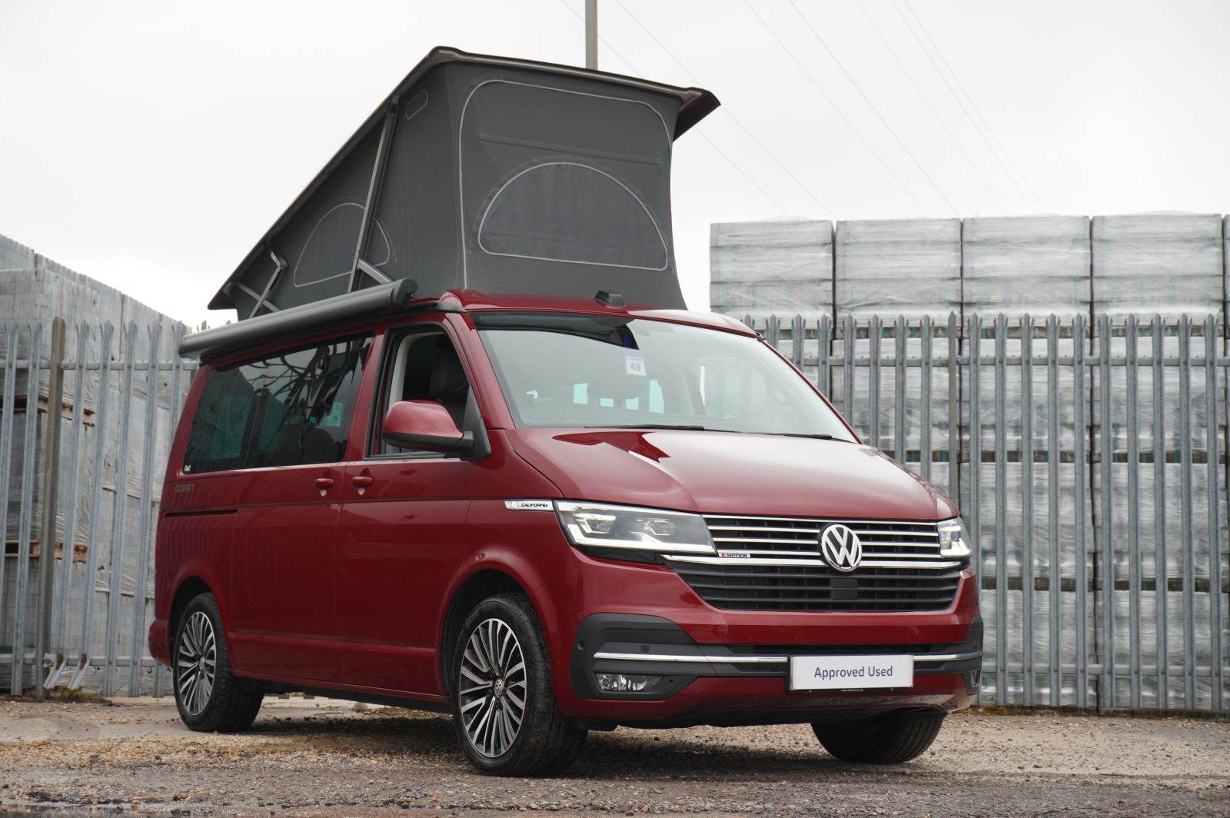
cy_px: 409
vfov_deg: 23.1
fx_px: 1997
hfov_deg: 34.2
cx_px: 615
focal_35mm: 58
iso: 160
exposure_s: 1/60
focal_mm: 39
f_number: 5.6
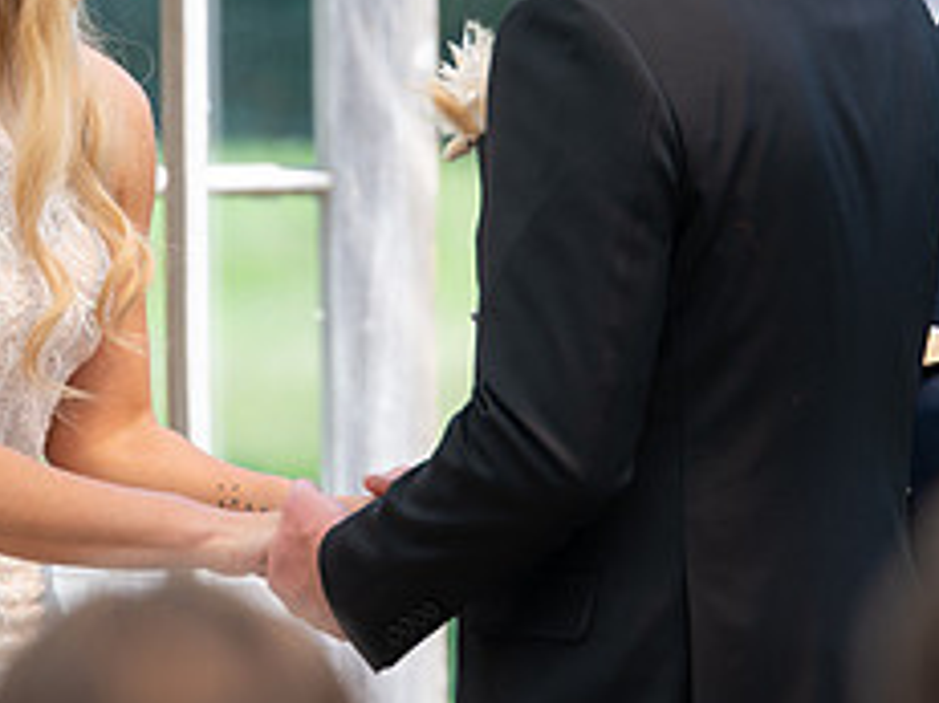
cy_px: 169
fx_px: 13827
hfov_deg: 3.9
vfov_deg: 2.9
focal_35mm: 510
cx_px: 378
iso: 160
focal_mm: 200
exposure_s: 1/250
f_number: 4.5
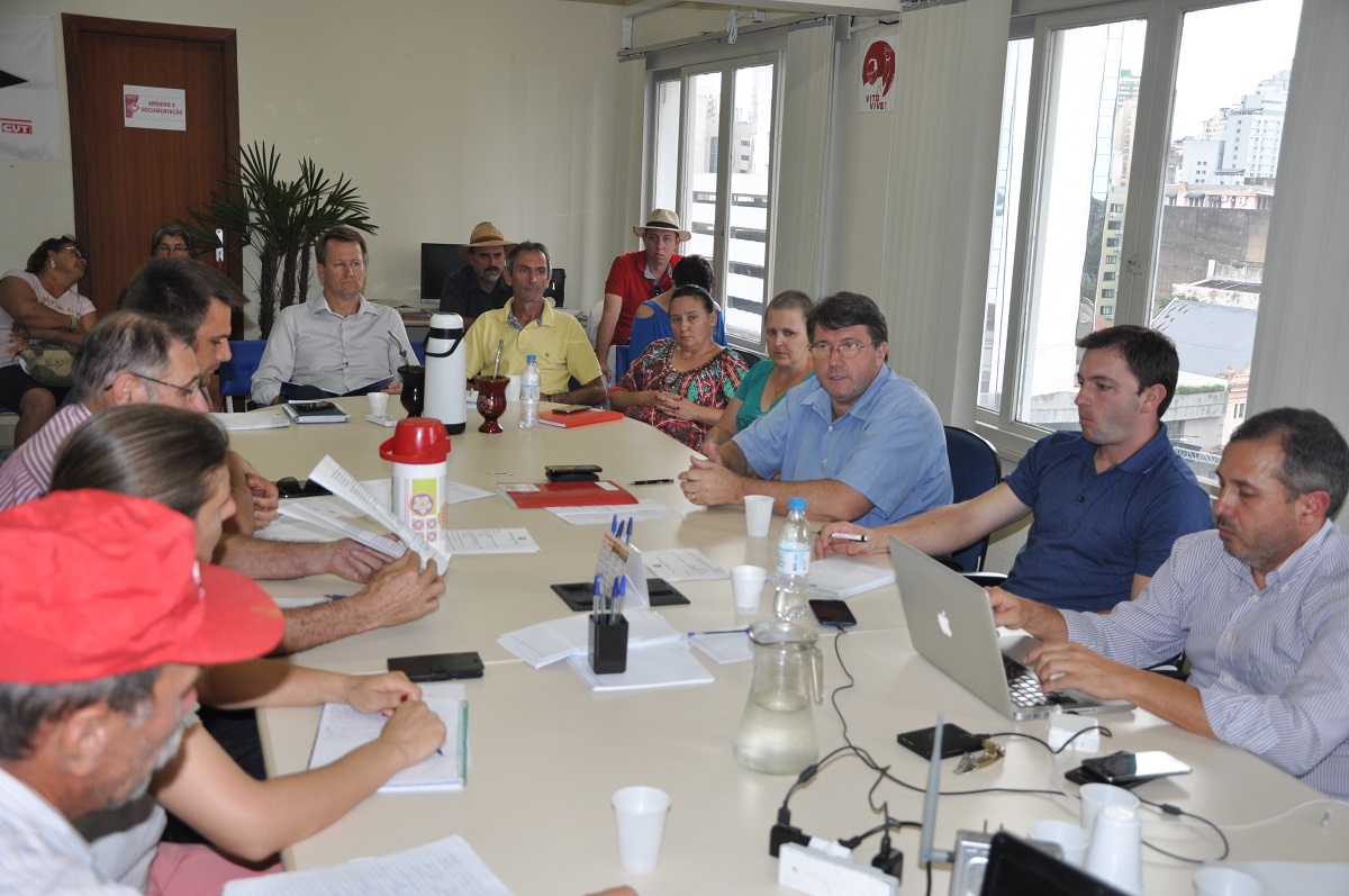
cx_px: 674
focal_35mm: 38
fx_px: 1403
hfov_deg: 51.3
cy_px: 448
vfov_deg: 35.4
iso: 400
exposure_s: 1/200
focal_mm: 25
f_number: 4.5
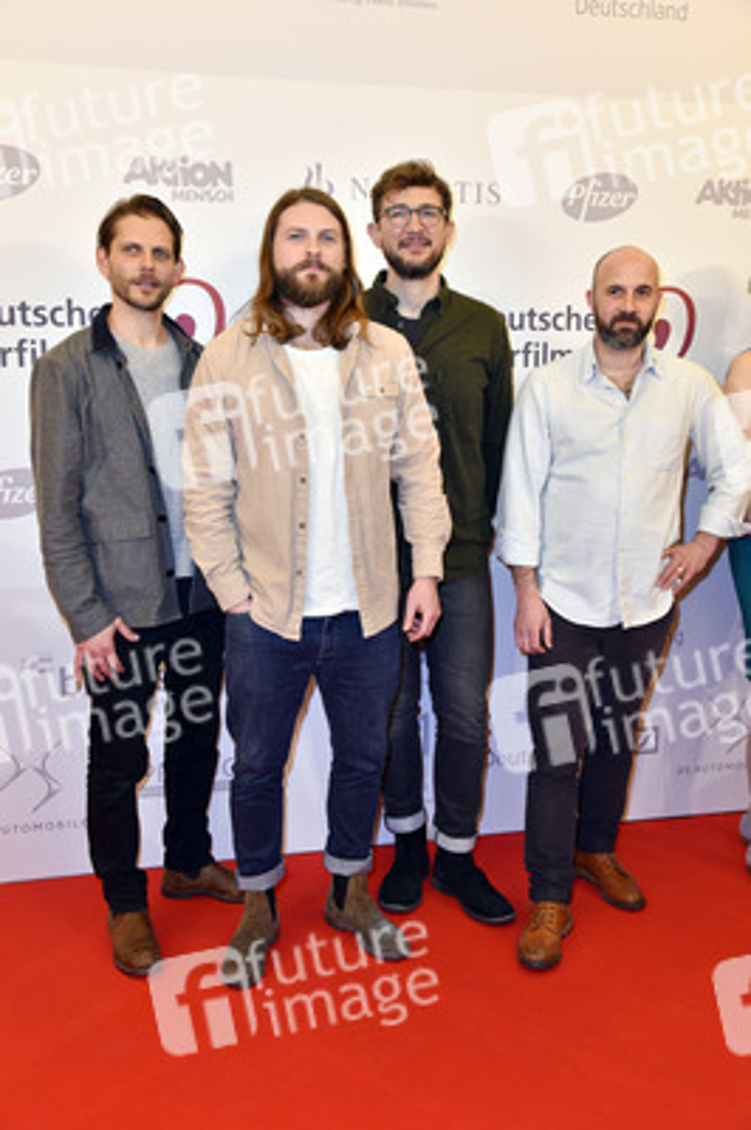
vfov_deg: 55.8
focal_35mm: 34
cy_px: 565
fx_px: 1066
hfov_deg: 38.8
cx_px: 376
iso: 800
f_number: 5.6
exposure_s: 1/125
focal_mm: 34
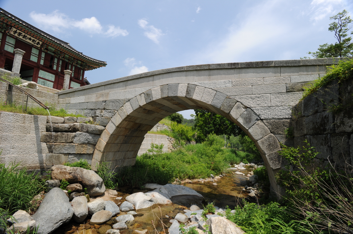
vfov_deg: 70.3
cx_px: 176
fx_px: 167
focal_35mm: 17
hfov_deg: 93.3
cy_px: 117
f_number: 11
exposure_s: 1/125
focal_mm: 17
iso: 400
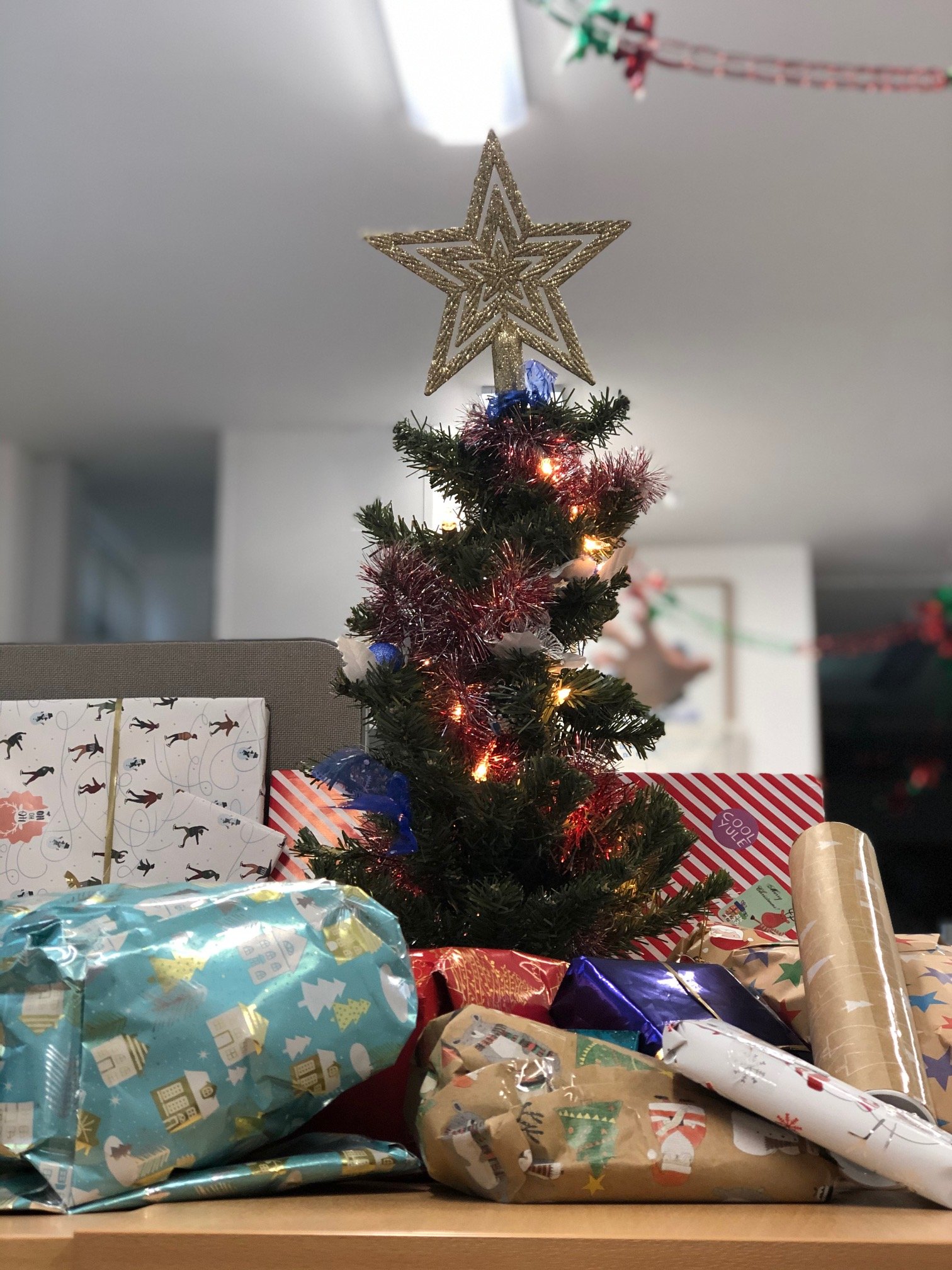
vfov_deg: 33.8
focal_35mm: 57
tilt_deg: +11.7
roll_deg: -0.2
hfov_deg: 25.7
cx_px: 476
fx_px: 2090
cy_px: 635
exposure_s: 1/33
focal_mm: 6.6
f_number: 2.8
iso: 100
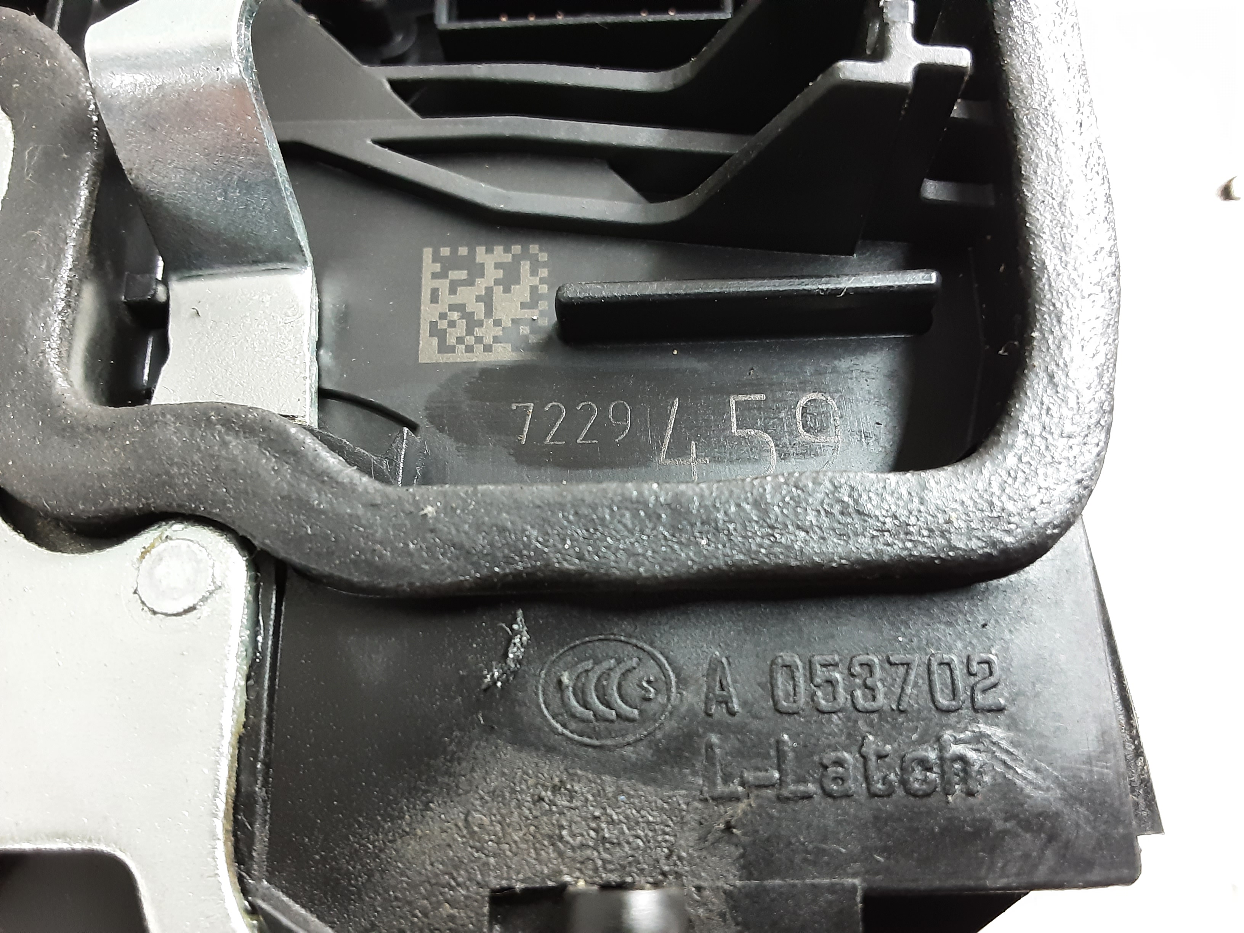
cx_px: 622
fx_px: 970
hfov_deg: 65.3
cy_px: 466
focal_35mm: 27
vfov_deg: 51.4
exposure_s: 1/25
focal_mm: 2.91
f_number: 1.9
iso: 250
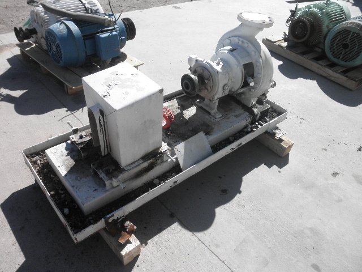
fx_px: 293
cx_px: 181
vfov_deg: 49.7
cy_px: 136
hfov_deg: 63.4
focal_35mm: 28
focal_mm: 5
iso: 64
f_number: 8.5
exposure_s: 1/100
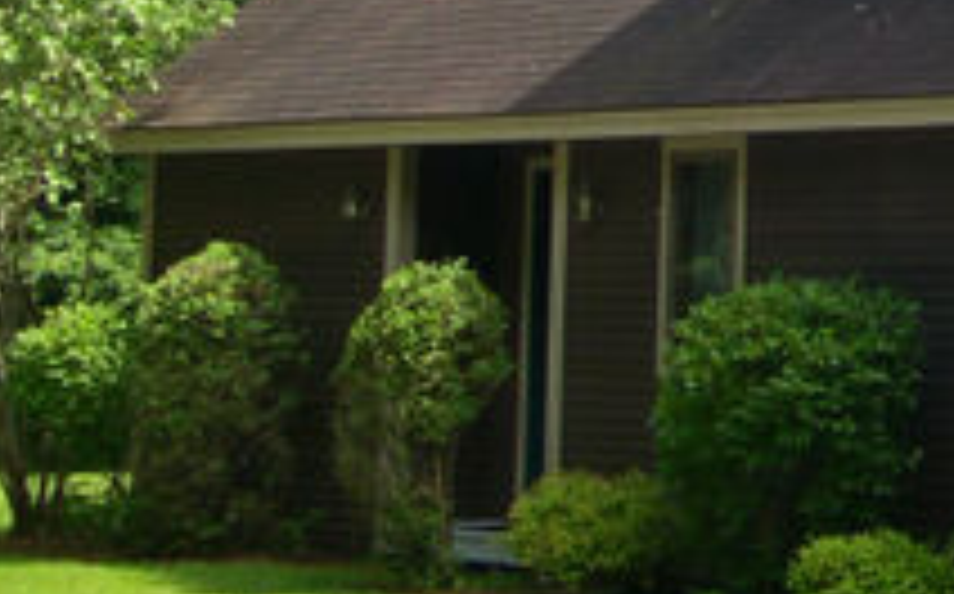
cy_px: -290
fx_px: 3454
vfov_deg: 9.6
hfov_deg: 14.7
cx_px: 1422
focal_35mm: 133
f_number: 2.8
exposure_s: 1/283
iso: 100
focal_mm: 8
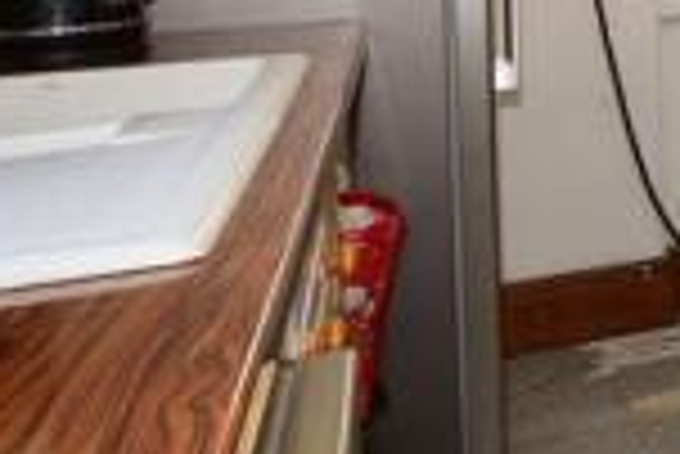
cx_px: 1346
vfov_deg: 19.4
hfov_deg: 19.1
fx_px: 1229
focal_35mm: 65
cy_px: -133
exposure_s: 1/20
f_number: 6.3
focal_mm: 10
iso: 640
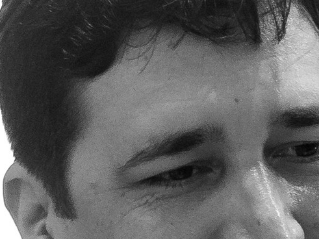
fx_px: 5896
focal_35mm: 640
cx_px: 352
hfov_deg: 3.1
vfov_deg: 2.3
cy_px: 583
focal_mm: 85
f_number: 2
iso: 1600
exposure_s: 1/320
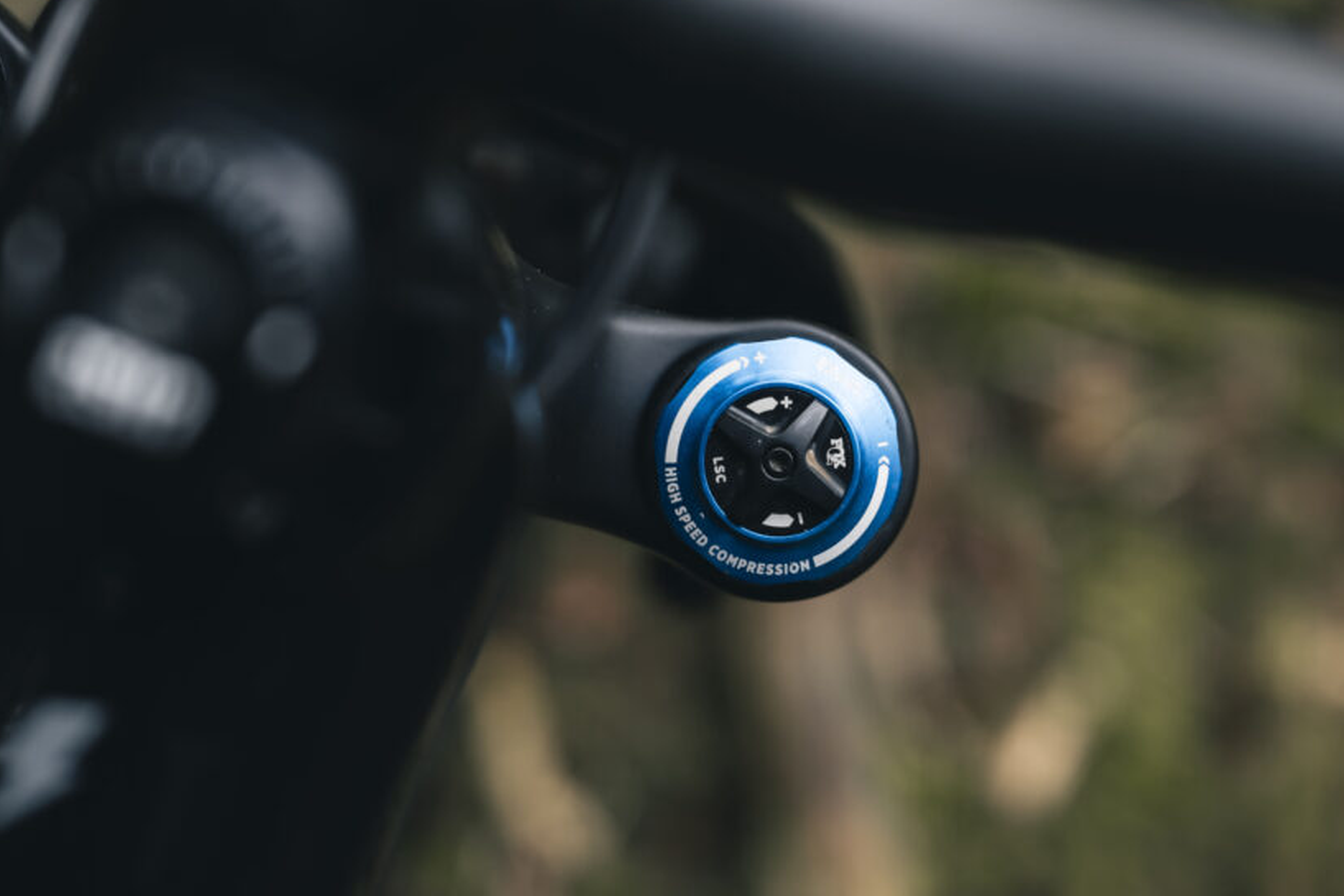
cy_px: 379
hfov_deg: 18.8
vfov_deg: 12.6
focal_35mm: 109
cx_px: 668
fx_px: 4070
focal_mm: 87
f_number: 4
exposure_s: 1/250
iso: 320
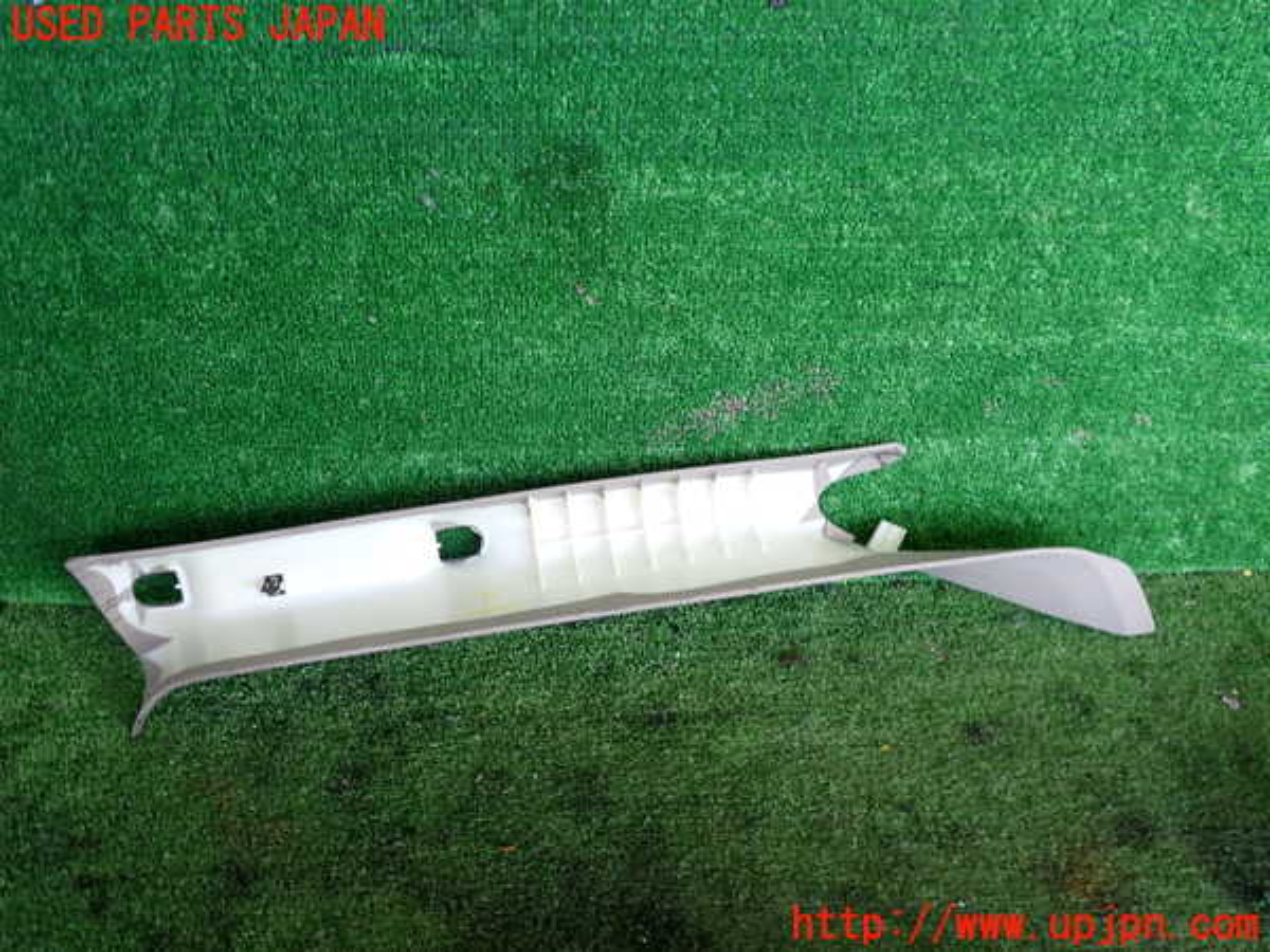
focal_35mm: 30
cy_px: 476
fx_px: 1101
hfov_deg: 60.0
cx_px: 635
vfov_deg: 46.8
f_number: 2.3
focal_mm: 5.4
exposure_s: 1/80
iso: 200
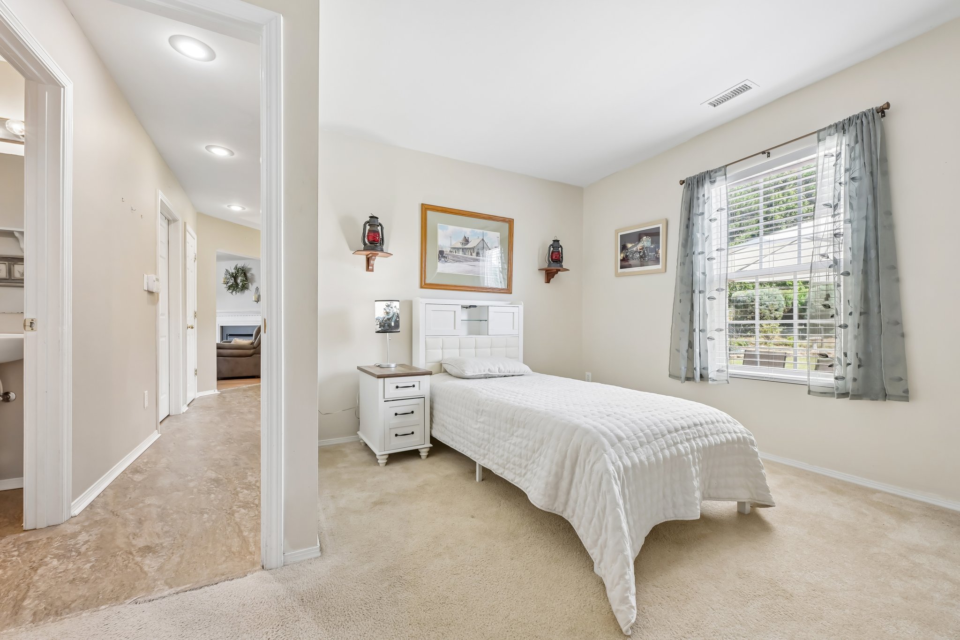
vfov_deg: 81.2
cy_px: 320
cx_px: 480
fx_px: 373
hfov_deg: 104.3
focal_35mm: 14
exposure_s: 1/40
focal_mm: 14
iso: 360
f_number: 8
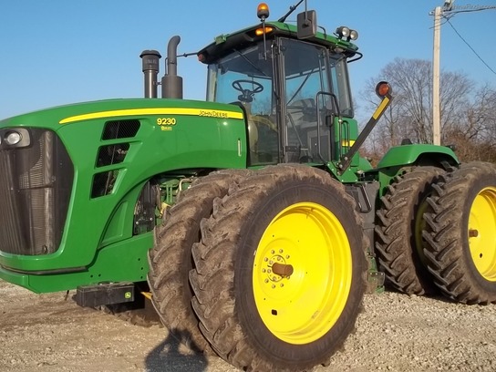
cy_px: 186
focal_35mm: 33
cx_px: 248
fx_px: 473
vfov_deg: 42.9
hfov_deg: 55.4
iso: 64
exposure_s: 1/125
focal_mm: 5.9
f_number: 8
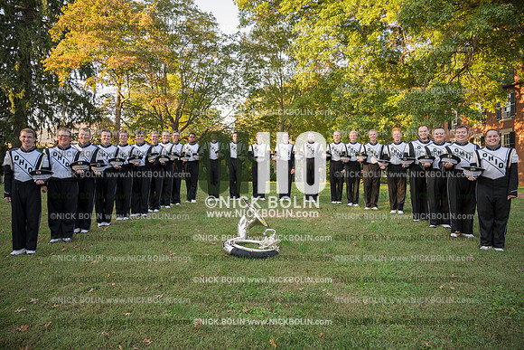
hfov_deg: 71.5
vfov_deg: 51.3
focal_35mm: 25
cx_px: 262
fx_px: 364
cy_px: 175
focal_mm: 25
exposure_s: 1/80
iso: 125
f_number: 4
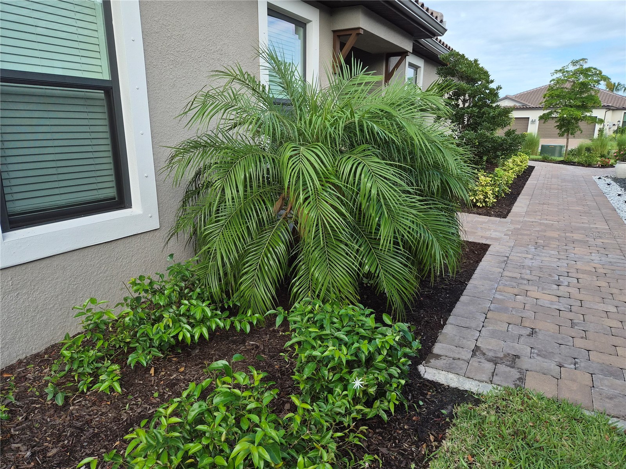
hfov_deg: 73.9
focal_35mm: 23
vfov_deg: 58.9
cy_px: 234
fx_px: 416
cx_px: 313
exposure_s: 1/2264
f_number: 1.8
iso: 80
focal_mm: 5.4
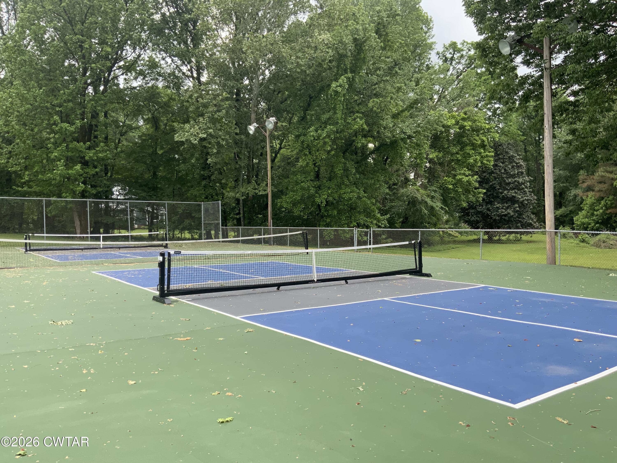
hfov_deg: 61.7
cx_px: 308
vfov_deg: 48.2
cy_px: 232
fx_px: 517
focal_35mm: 29
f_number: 1.8
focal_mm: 3
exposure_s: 1/446
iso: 16
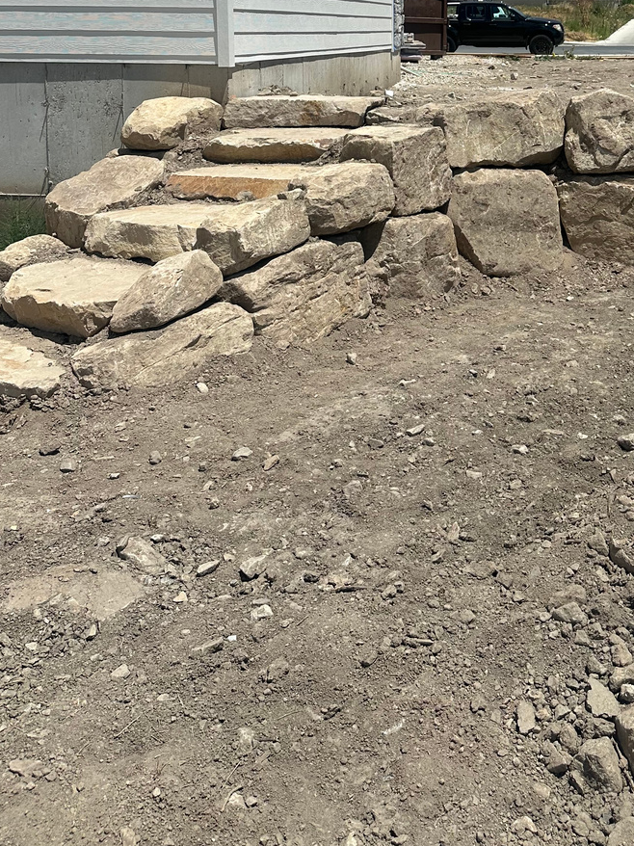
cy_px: 124
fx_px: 1026
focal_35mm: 42
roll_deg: -2.3
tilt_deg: -2.8
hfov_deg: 33.7
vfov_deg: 42.0
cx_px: 463
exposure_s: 1/8929
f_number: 1.78
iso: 80
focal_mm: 6.86
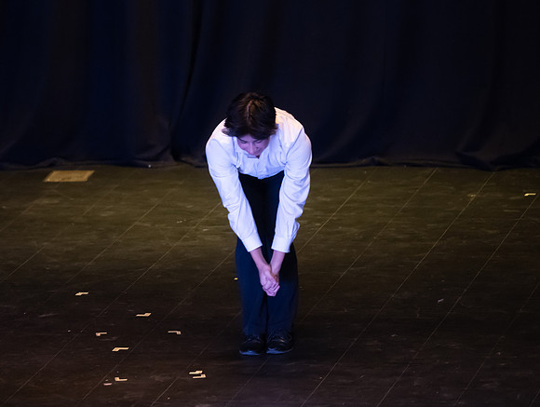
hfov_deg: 6.1
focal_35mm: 327
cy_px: 107
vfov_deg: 4.6
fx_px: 5103
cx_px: 142
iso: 4000
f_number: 2.8
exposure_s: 1/400
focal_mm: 200
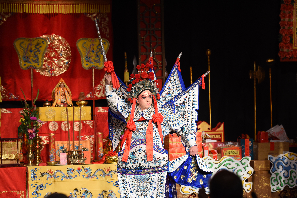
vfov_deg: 12.2
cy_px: 99
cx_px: 148
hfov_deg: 18.3
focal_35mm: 112
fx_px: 924
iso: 1250
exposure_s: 1/320
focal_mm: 112
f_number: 4.5
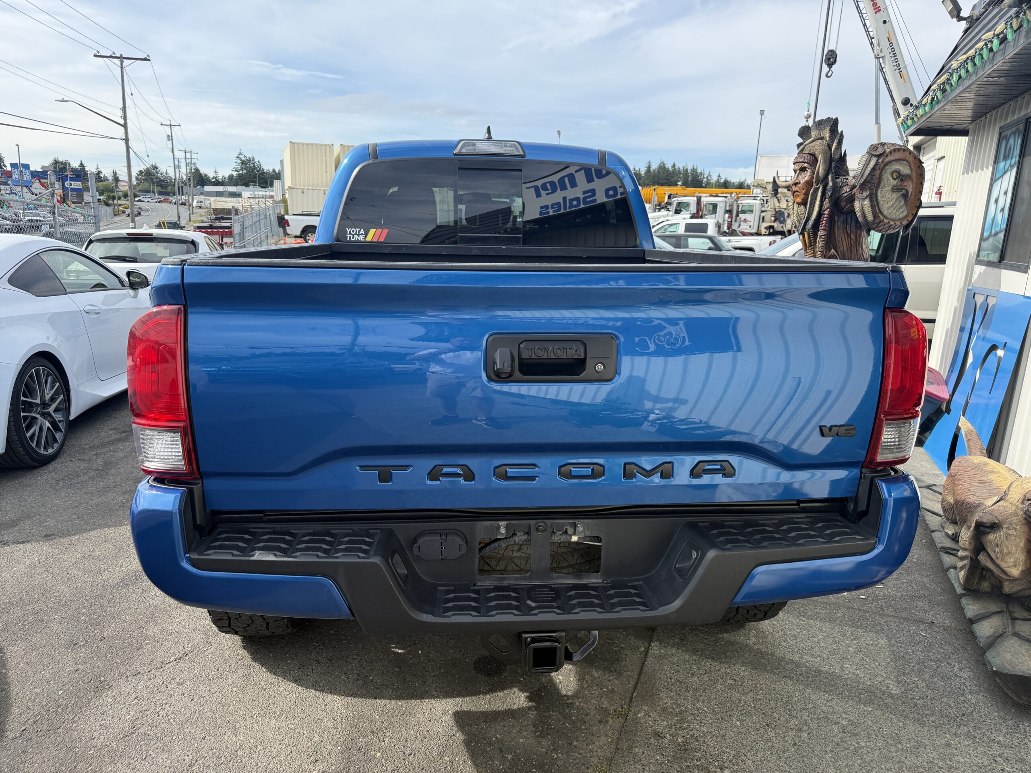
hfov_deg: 71.6
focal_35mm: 24
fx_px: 715
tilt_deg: -11.6
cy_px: 386
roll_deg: -1.4
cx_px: 516
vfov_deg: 56.8
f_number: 1.78
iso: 100
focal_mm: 6.76
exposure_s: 1/2611
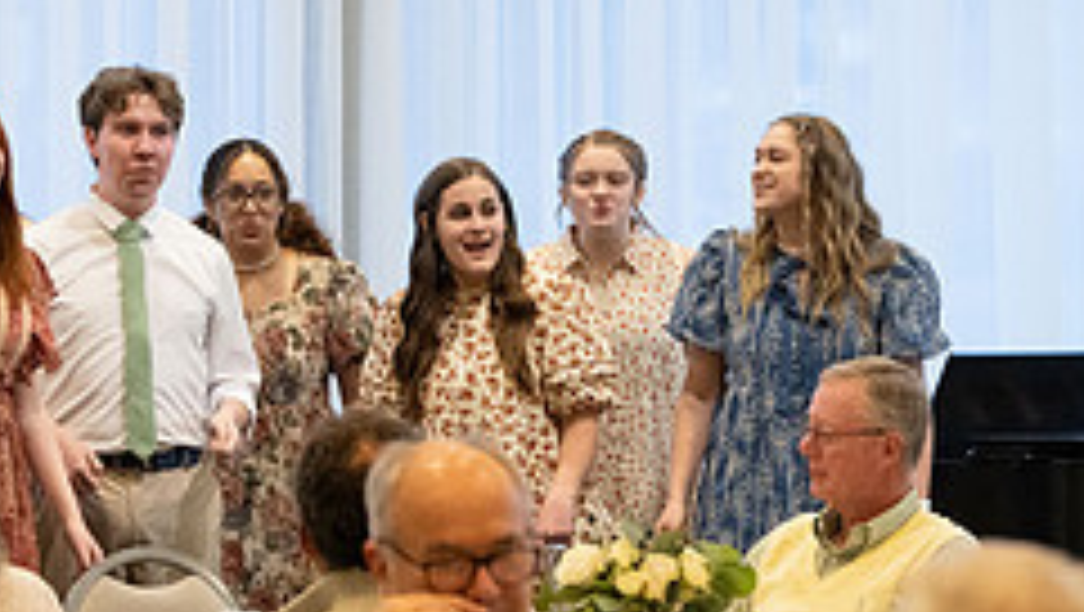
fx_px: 6444
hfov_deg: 9.5
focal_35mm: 224
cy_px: 160
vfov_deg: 5.4
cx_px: -28
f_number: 4
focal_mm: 87
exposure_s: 1/320
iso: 3200
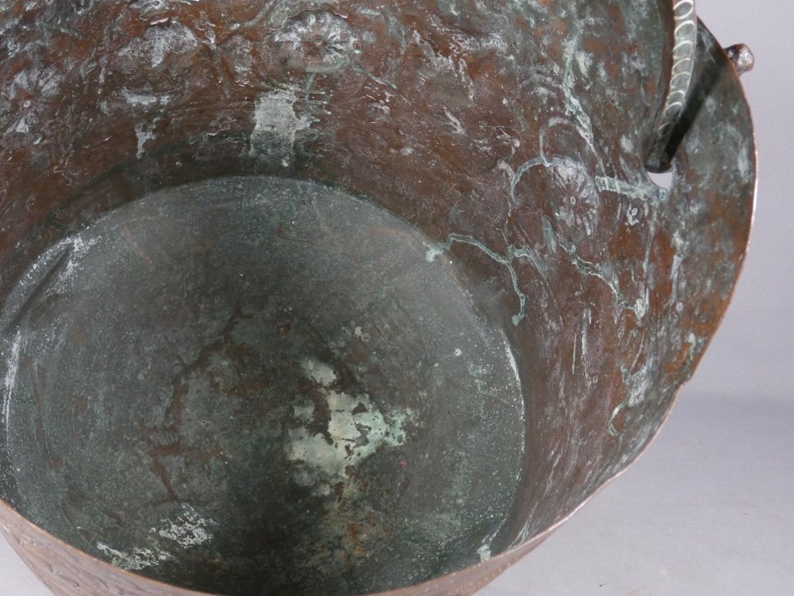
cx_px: 395
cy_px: 297
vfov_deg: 32.9
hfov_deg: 42.9
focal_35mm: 44
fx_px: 1009
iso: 400
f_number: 3.7
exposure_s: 1/125
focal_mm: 7.8
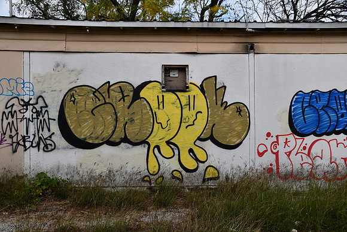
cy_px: 116
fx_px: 318
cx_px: 174
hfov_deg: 57.2
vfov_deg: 40.0
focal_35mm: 33
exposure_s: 1/250
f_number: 8
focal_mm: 22
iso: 100
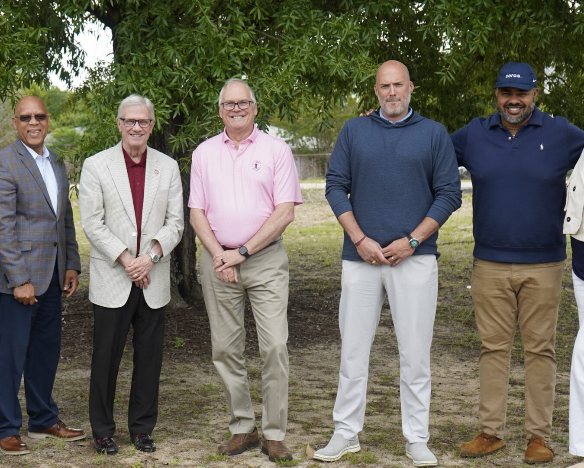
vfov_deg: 21.0
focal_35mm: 73
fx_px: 1262
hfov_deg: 25.8
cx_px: 170
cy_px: 218
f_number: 5.6
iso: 100
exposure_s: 1/100
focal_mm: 41
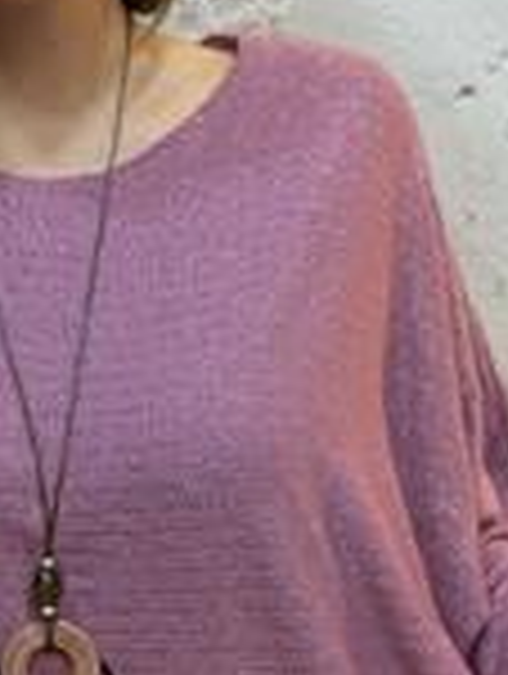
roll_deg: -0.7
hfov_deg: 11.3
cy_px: 430
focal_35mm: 132
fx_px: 2576
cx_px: 180
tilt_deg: -11.2
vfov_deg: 14.9
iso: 80
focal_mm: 6.76
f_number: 1.78
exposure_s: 1/100
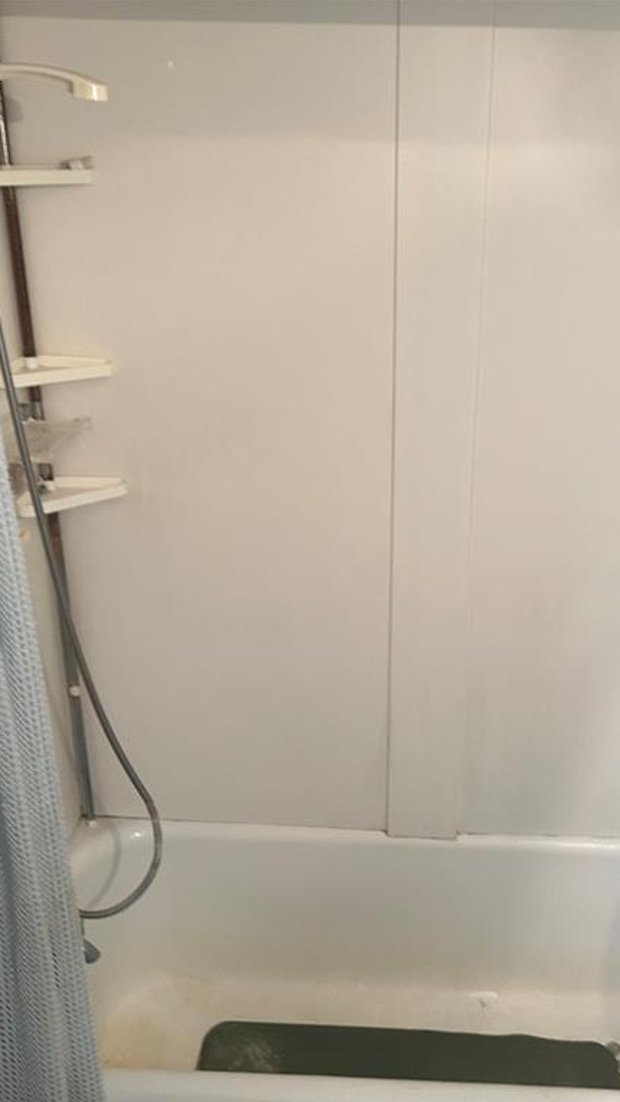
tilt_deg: -21.3
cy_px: 552
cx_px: 420
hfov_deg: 33.4
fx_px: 1023
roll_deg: -2.0
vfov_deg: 56.6
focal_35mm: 35
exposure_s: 1/60
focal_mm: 6.86
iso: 320
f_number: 1.78
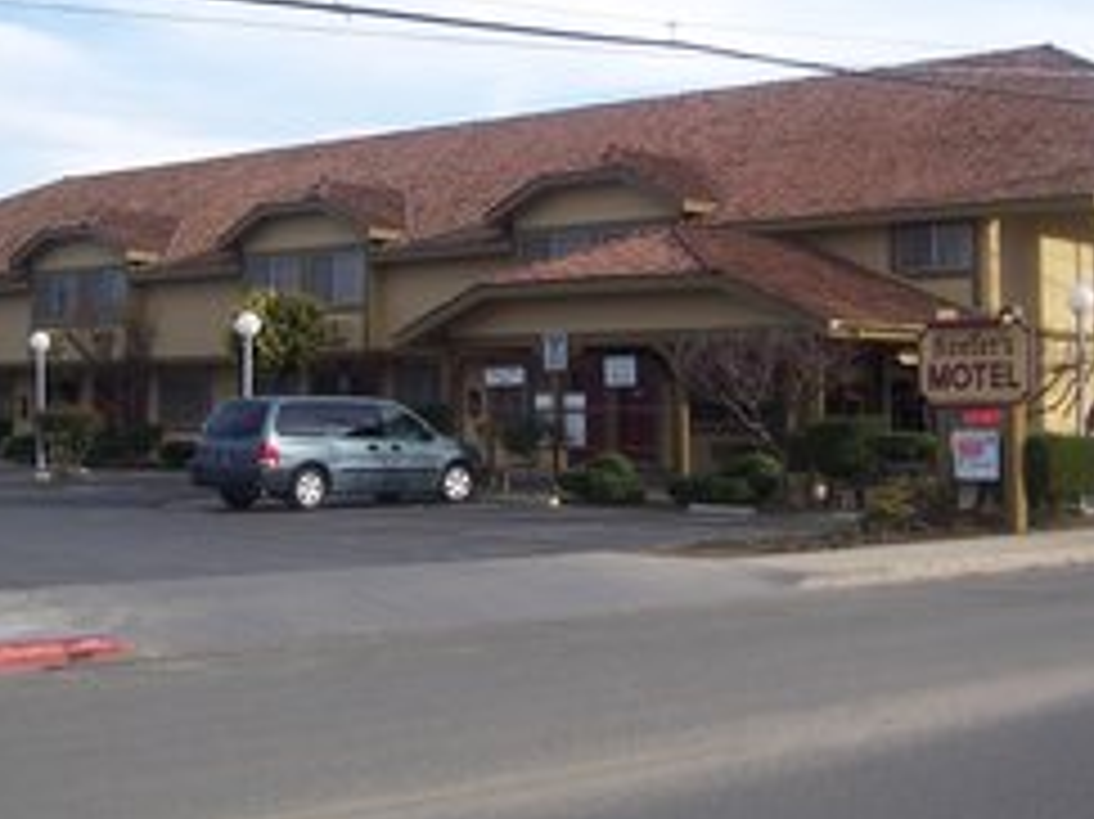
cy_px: 256
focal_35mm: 57
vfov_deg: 25.5
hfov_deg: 33.8
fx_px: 1801
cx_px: 567
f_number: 3
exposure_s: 1/500
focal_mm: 6
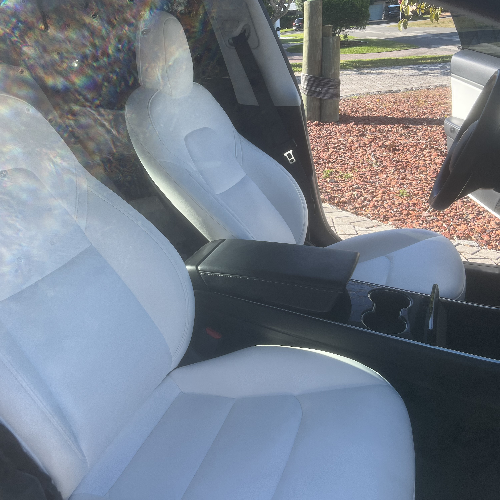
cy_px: 249
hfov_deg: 52.3
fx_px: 507
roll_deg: +6.5
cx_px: 213
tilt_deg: -24.6
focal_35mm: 31
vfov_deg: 52.5
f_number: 1.5
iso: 50
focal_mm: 5.7
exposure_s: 1/1224
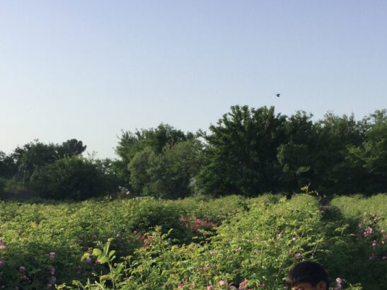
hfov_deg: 33.2
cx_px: 164
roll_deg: -0.5
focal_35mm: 58
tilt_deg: -2.9
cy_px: 225
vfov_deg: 24.9
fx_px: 648
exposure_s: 1/858
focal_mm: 3.3
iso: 25
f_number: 2.4
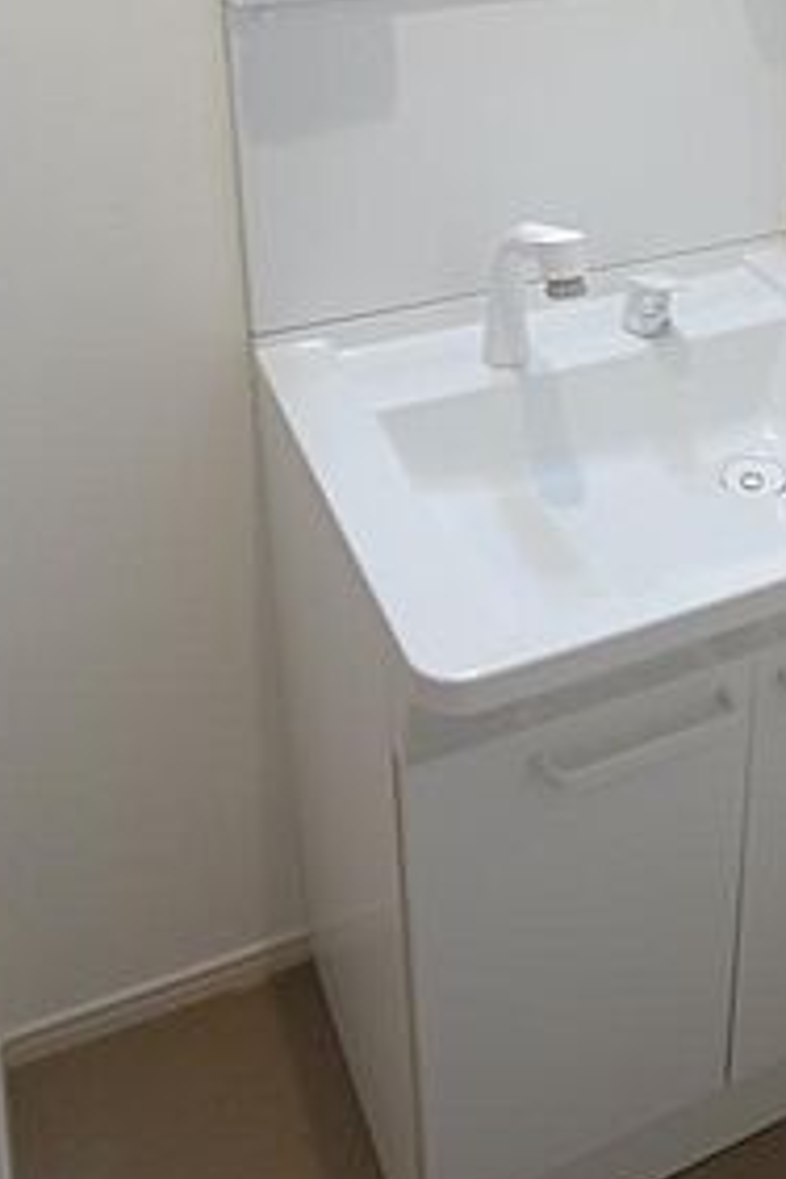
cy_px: 113
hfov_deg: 26.2
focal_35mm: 51
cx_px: 577
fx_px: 1670
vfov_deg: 36.4
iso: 80
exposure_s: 1/25
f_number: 2
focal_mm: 5.1
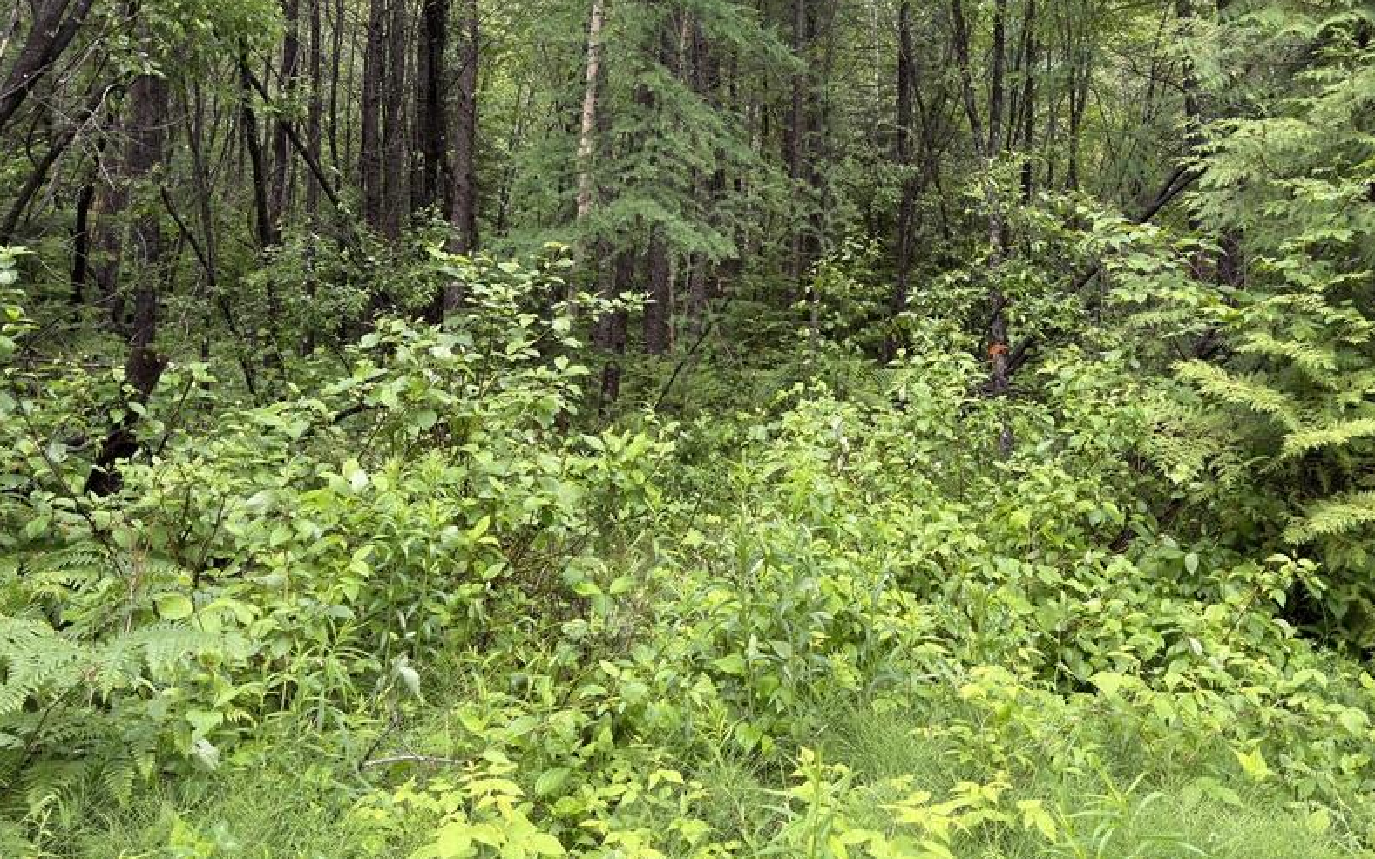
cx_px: 821
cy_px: 214
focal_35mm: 33
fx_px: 1237
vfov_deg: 37.4
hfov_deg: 57.7
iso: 64
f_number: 1.78
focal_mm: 6.76
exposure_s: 1/205
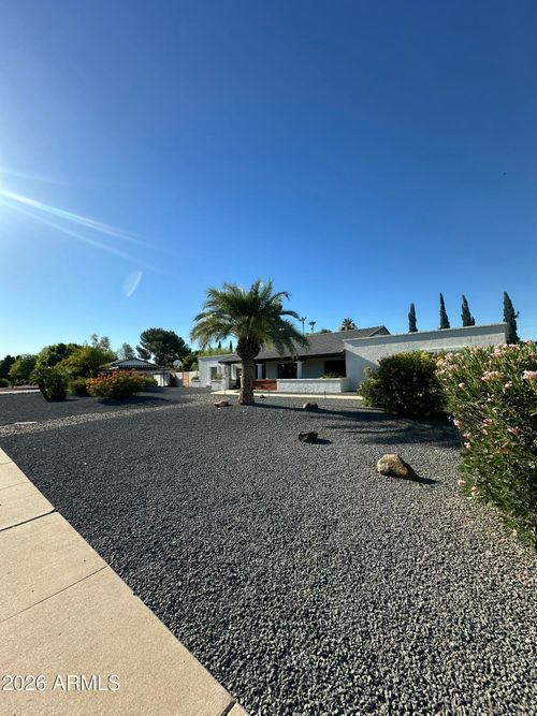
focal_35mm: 14
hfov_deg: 85.7
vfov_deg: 102.1
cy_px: 358
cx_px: 268
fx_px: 290
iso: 50
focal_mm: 2.22
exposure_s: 1/1642
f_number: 2.2
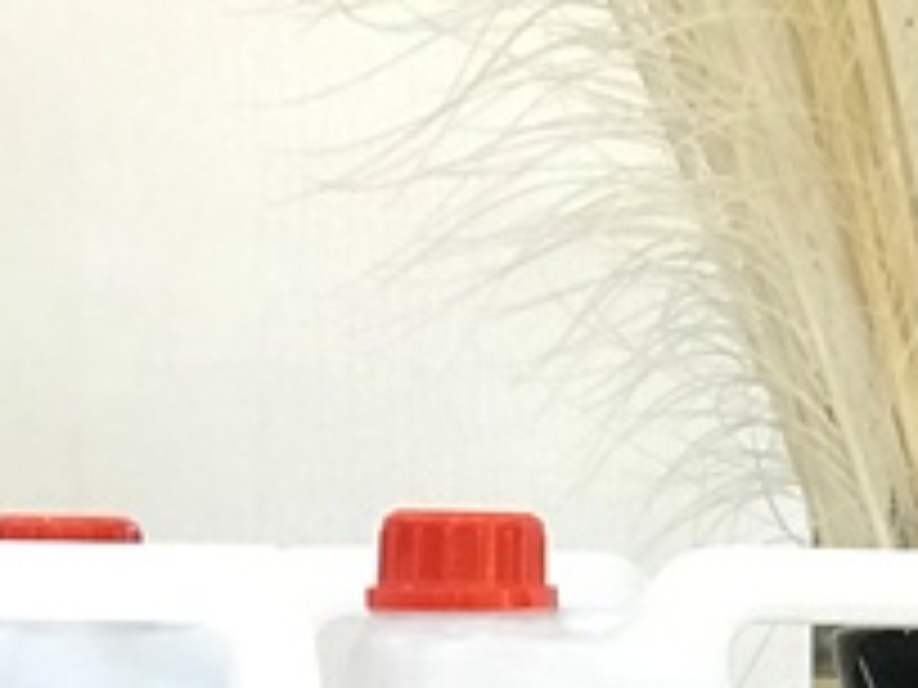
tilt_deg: -2.7
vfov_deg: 6.6
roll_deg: -1.4
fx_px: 5940
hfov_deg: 8.8
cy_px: 764
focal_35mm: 224
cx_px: 248
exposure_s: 1/50
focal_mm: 6.6
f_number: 2.8
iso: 400
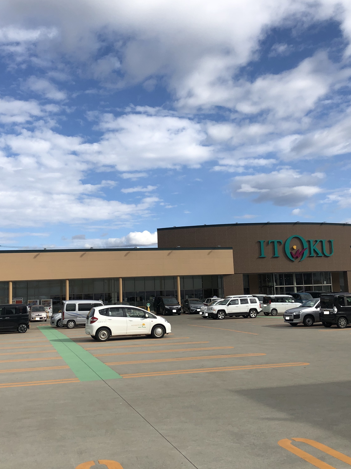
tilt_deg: +8.1
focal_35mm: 38
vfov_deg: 49.0
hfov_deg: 37.7
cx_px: 165
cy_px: 231
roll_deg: +1.9
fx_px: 514
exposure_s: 1/2525
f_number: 1.8
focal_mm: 3.99
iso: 25
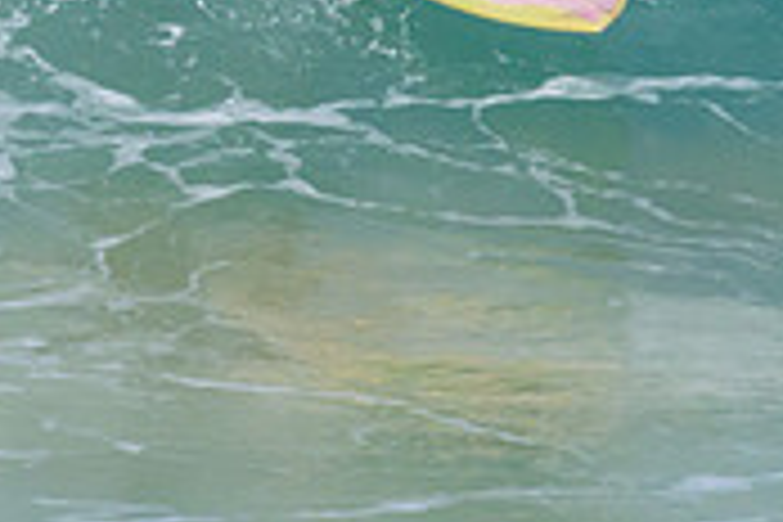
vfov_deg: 0.4
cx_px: 385
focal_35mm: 3654
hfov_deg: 0.6
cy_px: -366
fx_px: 79468
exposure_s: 1/2000
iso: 640
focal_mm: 800
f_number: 11
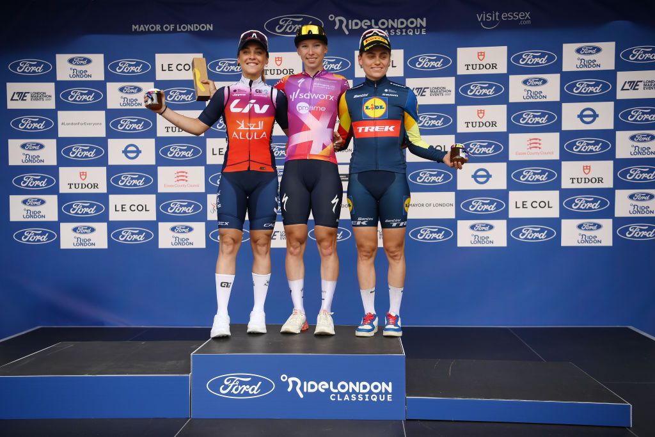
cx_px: 328
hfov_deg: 44.5
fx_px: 801
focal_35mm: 44
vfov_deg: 30.5
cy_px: 218
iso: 250
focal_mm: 44
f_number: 3.5
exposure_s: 1/640
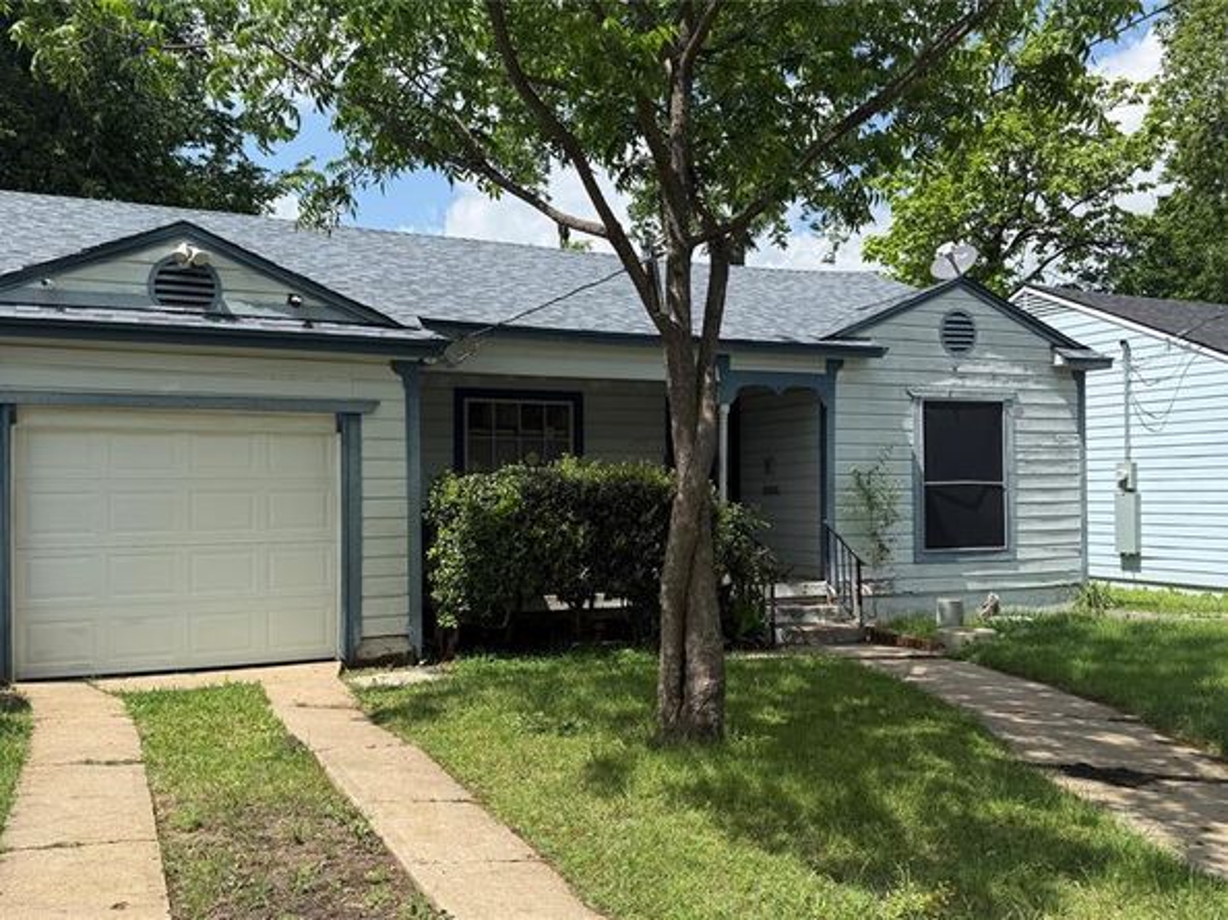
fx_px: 851
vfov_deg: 56.8
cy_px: 460
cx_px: 614
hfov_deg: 71.6
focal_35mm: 24
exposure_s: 1/3584
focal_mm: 6.76
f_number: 1.78
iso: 80
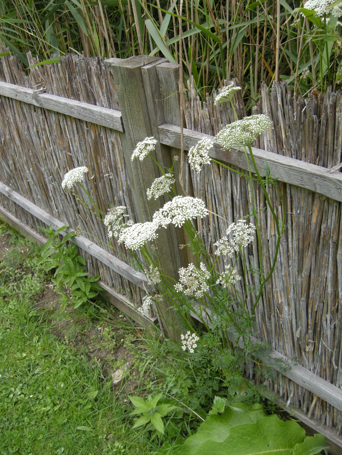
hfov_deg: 40.7
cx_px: 171
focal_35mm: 35
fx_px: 461
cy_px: 228
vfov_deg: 52.6
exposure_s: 1/130
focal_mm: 7.5
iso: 64
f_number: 3.8
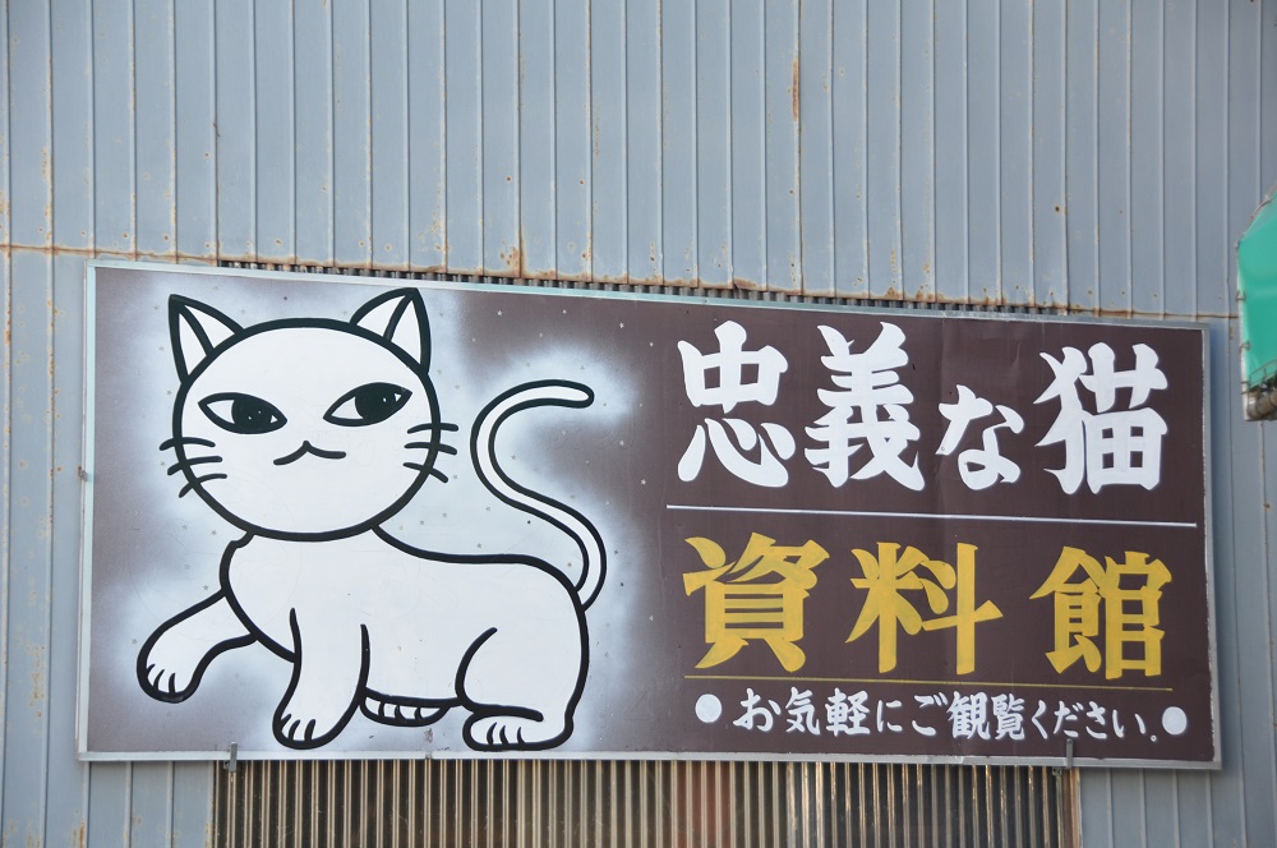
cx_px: 638
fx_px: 3454
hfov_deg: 20.9
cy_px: 424
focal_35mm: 98
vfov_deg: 14.0
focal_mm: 65
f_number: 5.6
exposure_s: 1/125
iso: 200
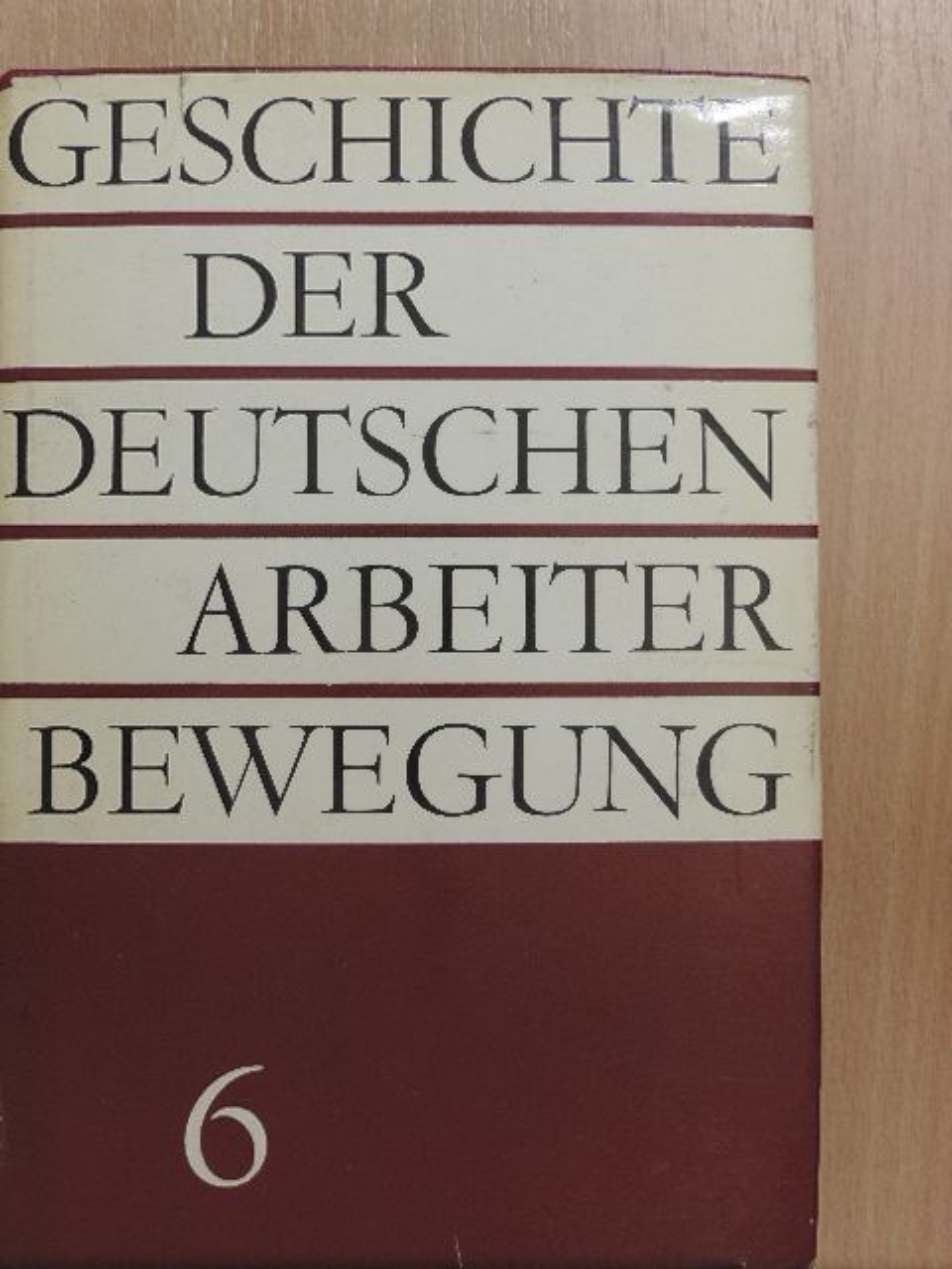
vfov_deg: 38.2
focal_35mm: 50
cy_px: 634
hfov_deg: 29.1
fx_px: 1833
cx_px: 476
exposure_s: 1/20
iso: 400
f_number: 5.1
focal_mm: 8.9
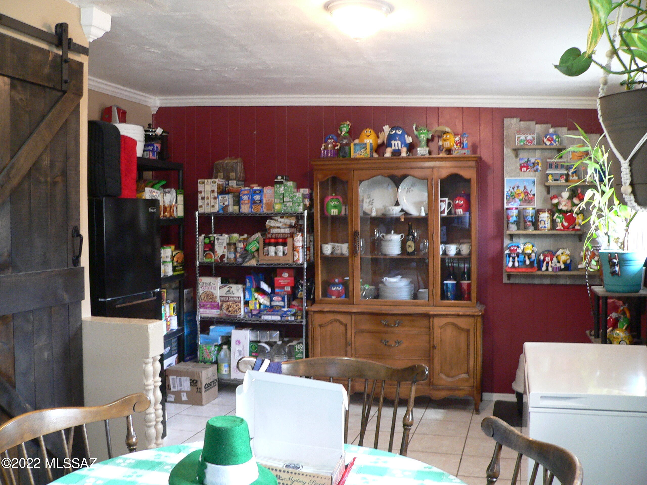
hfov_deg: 51.4
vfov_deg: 39.7
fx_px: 673
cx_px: 324
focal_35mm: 36
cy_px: 242
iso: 200
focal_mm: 6
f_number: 2.8
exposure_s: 1/8
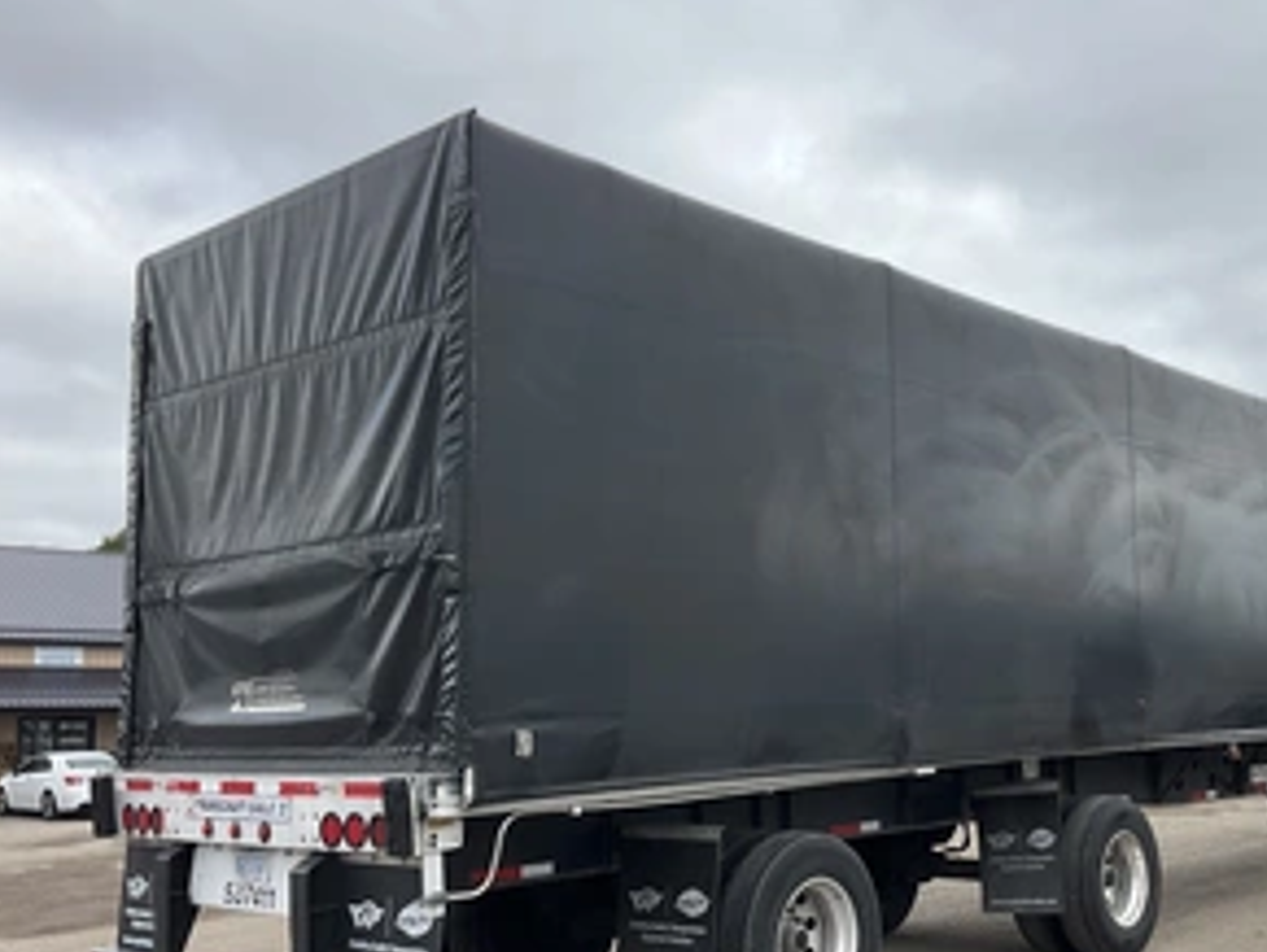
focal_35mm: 40
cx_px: 821
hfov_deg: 46.2
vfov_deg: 35.9
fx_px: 1465
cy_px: 546
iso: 25
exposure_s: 1/883
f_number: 1.8
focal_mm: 3
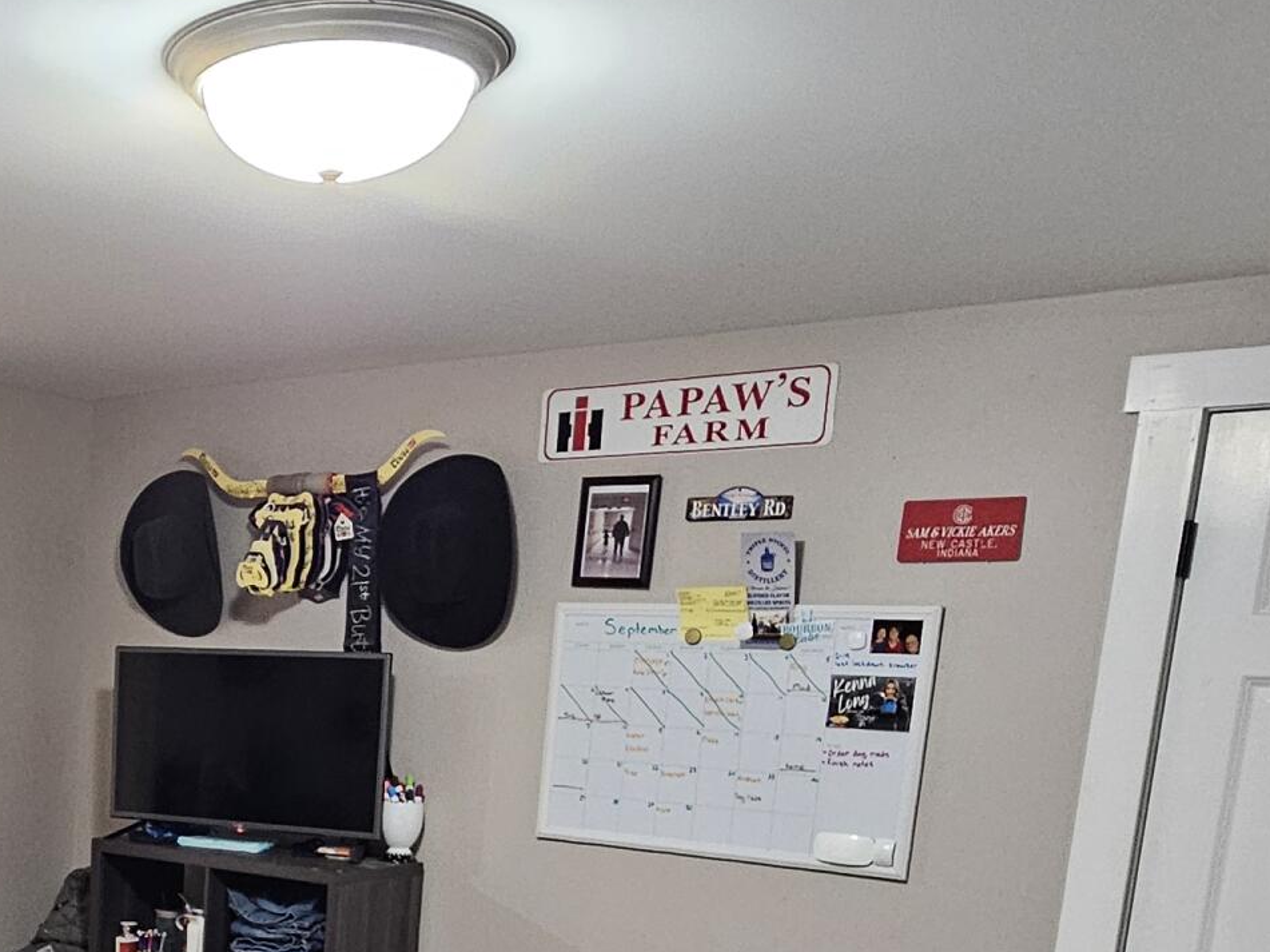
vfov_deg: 32.4
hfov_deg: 40.8
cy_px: 949
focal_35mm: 41
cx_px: 40
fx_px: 1504
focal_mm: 2.2
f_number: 2.2
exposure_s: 1/40
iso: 400
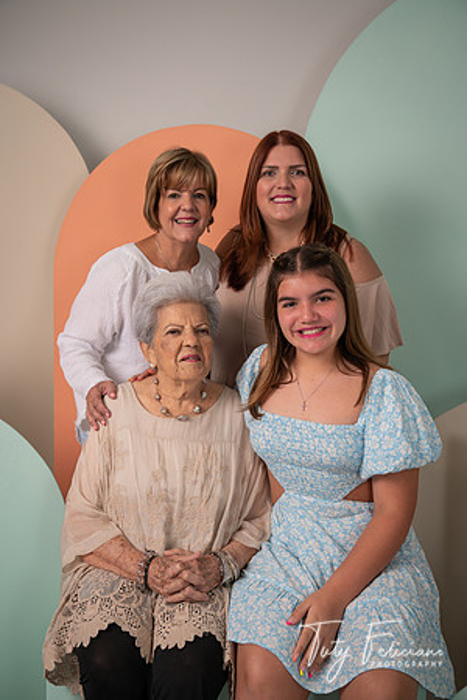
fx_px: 739
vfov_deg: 50.7
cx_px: 234
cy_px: 350
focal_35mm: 38
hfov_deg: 35.1
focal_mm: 38
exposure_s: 1/100
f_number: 4
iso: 160
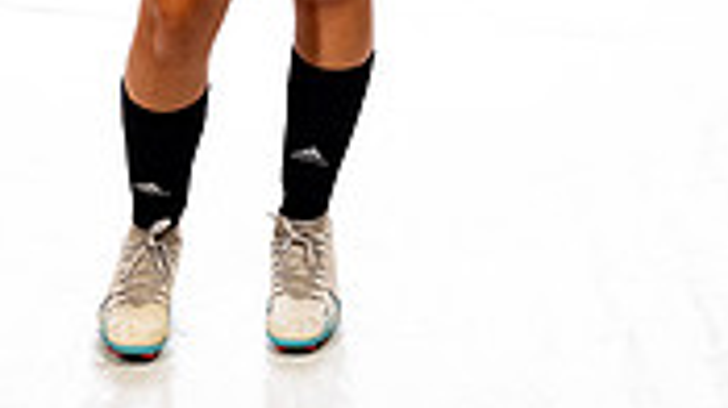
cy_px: -479
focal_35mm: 143
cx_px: 287
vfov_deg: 8.0
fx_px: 2757
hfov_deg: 15.0
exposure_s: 1/250
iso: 800
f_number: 8
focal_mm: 53
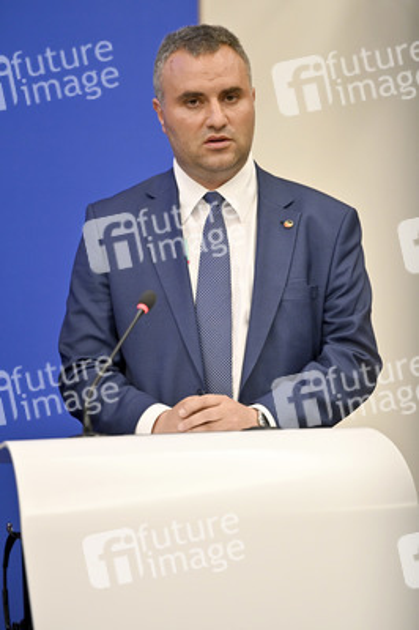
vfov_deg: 10.3
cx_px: 210
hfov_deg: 6.9
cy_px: 315
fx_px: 3497
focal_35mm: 200
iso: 2000
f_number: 2.8
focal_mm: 200
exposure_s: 1/320
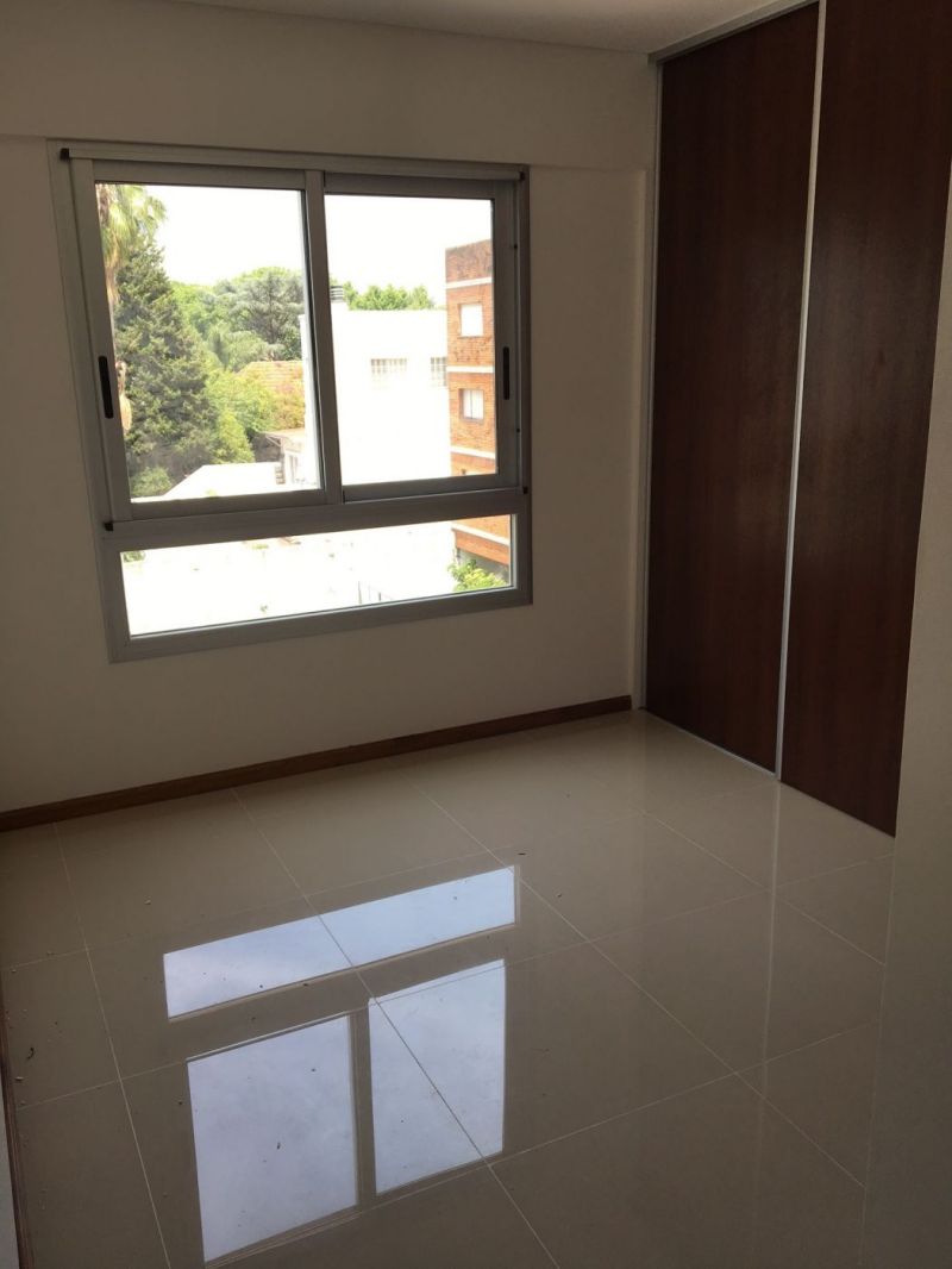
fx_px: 1063
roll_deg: +0.8
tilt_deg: -14.5
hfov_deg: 48.2
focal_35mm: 29
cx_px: 476
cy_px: 634
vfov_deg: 61.6
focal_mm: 4.15
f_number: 2.2
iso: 25
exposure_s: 1/223
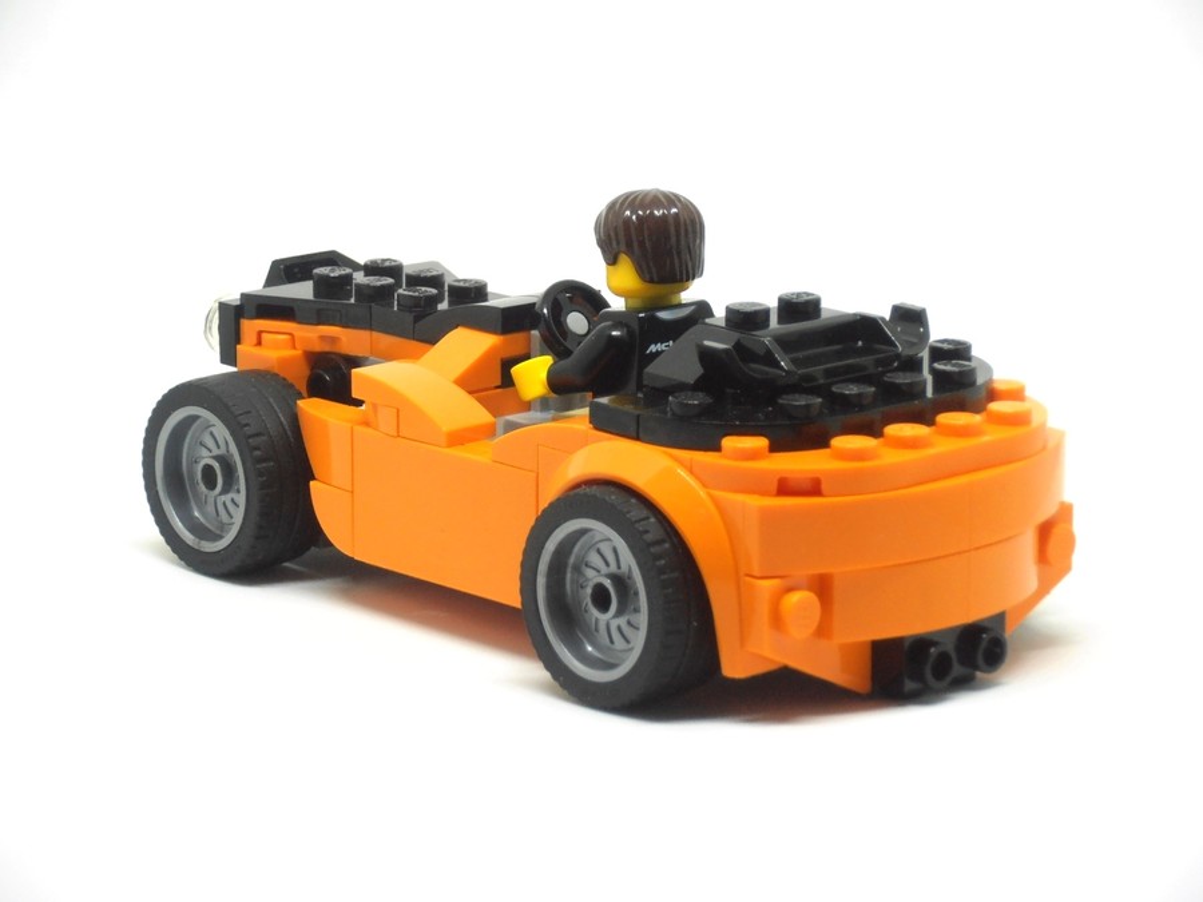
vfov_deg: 10.7
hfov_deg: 14.3
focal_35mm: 138
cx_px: 602
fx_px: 4796
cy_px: 451
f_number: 5.8
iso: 125
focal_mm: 24.39
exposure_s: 1/15
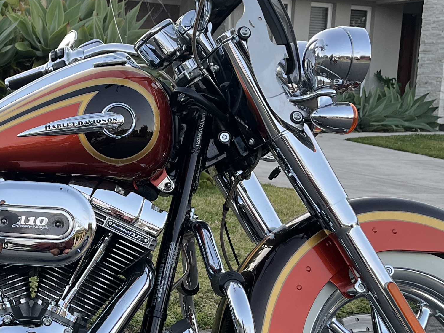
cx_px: -15
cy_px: 222
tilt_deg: -7.4
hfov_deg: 26.1
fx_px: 898
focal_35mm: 70
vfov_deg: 20.9
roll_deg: -2.4
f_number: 1.6
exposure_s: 1/121
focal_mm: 5.1
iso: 100
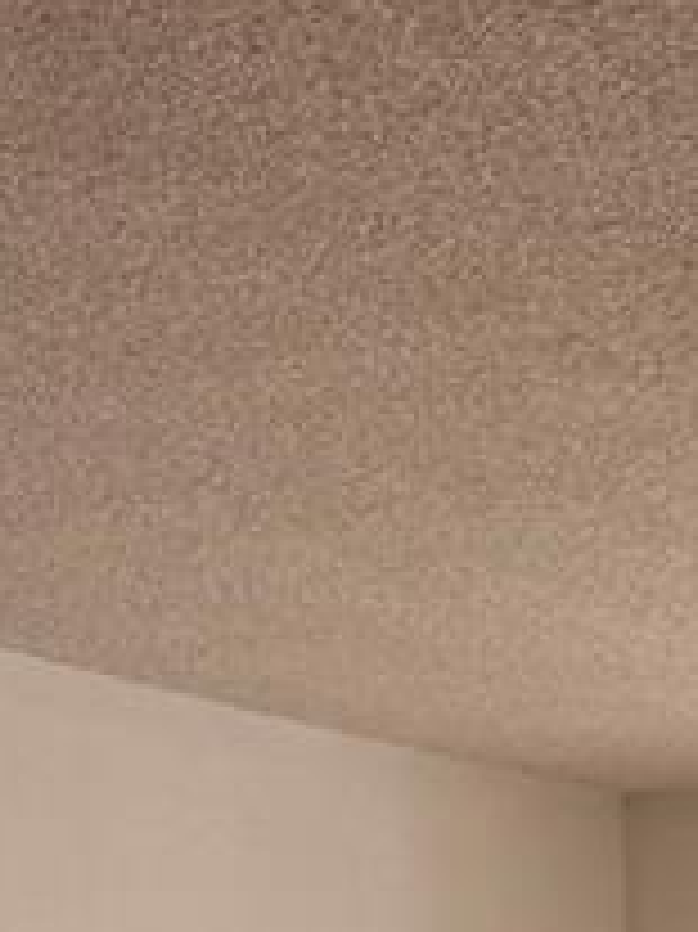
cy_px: 1720
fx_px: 3741
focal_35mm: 139
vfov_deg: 12.8
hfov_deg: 10.4
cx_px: 1000
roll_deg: +0.9
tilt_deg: -5.6
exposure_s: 1/739
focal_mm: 6.86
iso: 80
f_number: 1.78
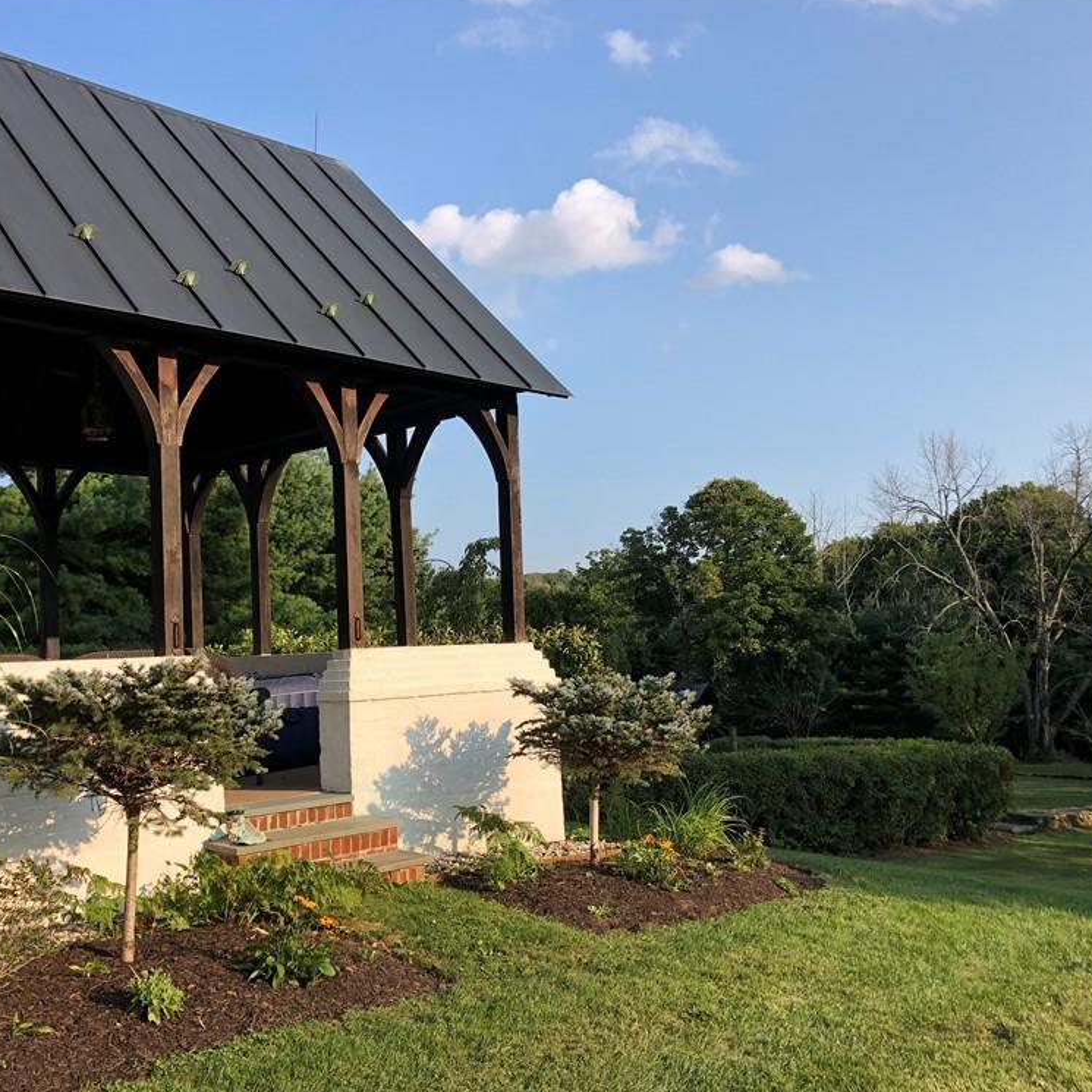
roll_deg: +2.7
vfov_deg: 48.4
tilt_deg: +5.7
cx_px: 456
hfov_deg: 48.3
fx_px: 1213
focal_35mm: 34
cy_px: 553
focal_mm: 3.99
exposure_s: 1/1156
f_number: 1.8
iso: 20
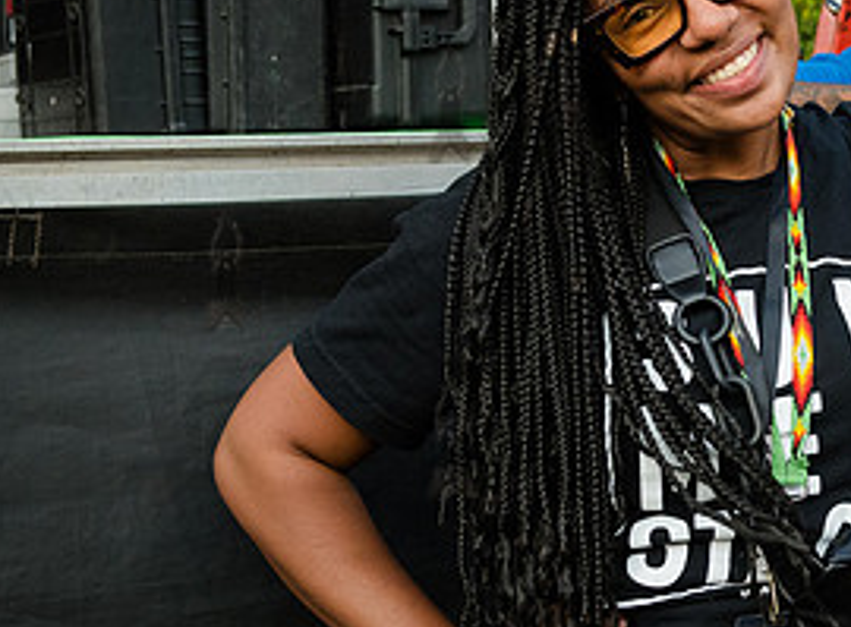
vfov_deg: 16.2
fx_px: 2199
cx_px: 935
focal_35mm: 90
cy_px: 191
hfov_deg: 20.8
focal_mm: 32
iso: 2000
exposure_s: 1/800
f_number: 4.5
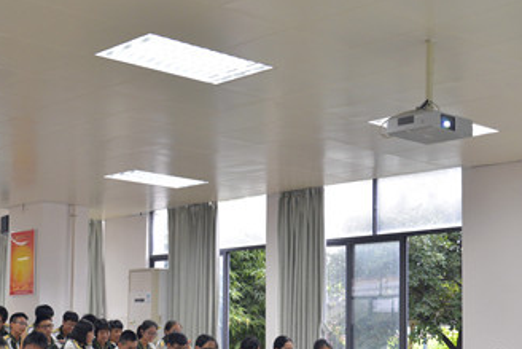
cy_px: 287
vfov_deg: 21.0
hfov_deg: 30.5
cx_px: 88
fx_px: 928
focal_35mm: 64
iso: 1600
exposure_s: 1/125
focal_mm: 35
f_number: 5.6
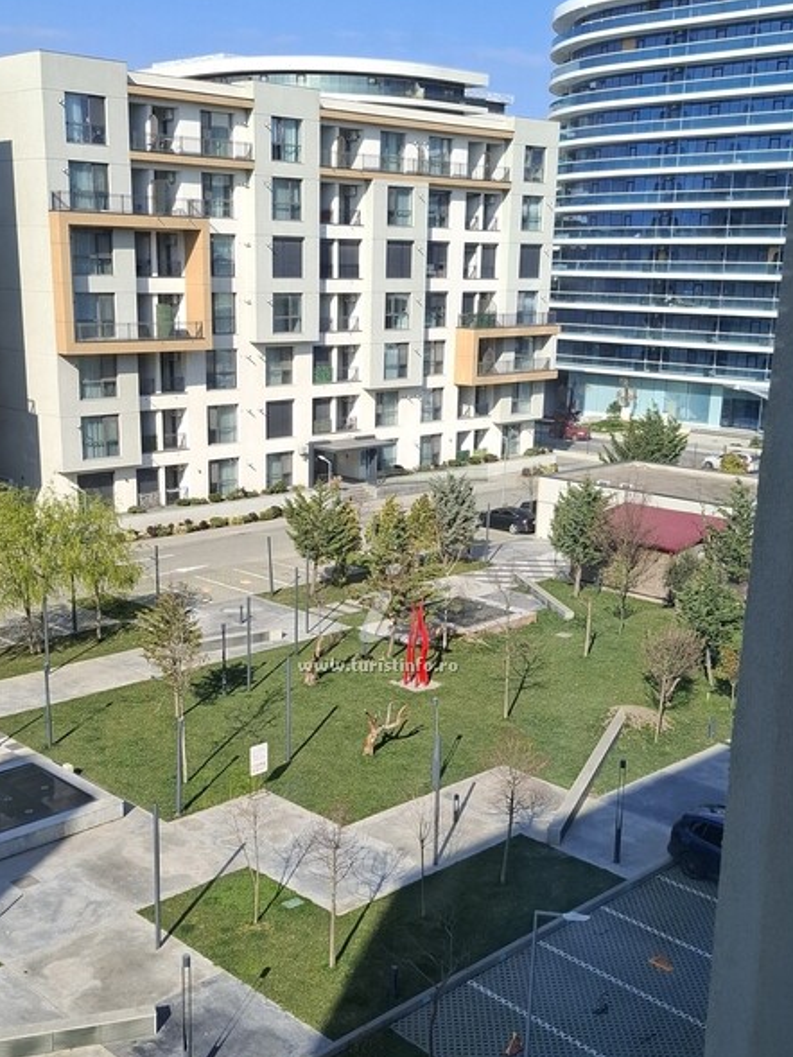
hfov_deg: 35.9
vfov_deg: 46.7
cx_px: 357
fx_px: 1221
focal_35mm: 40
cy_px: 594
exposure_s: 1/1062
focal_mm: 5.54
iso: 50
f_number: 1.8
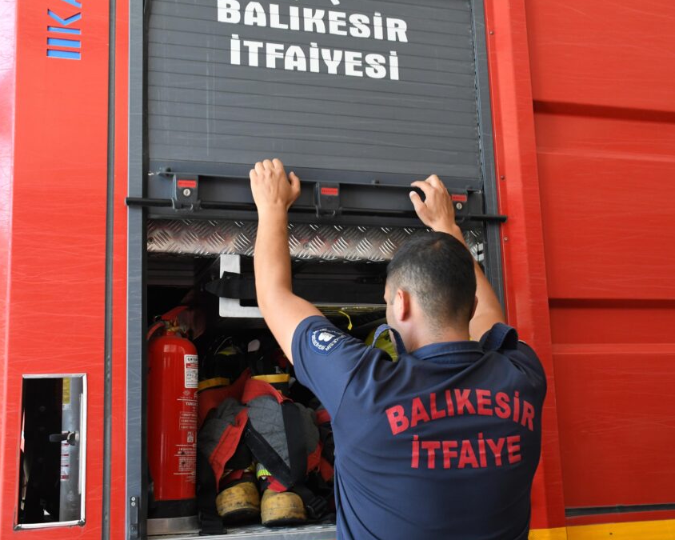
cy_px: 269
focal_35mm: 41
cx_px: 334
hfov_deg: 44.8
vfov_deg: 36.5
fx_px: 819
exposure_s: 1/160
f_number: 9
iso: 1600
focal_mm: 24
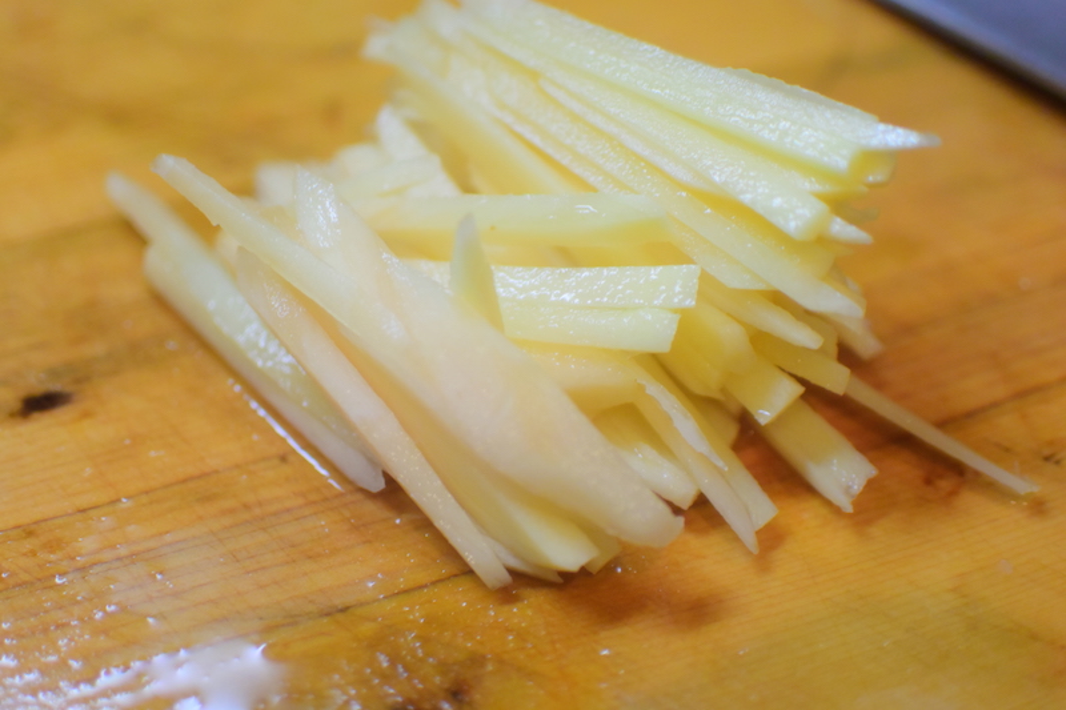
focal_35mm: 49
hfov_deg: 40.4
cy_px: 355
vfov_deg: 27.5
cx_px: 533
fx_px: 1451
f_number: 1.8
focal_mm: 18.5
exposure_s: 1/160
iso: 400
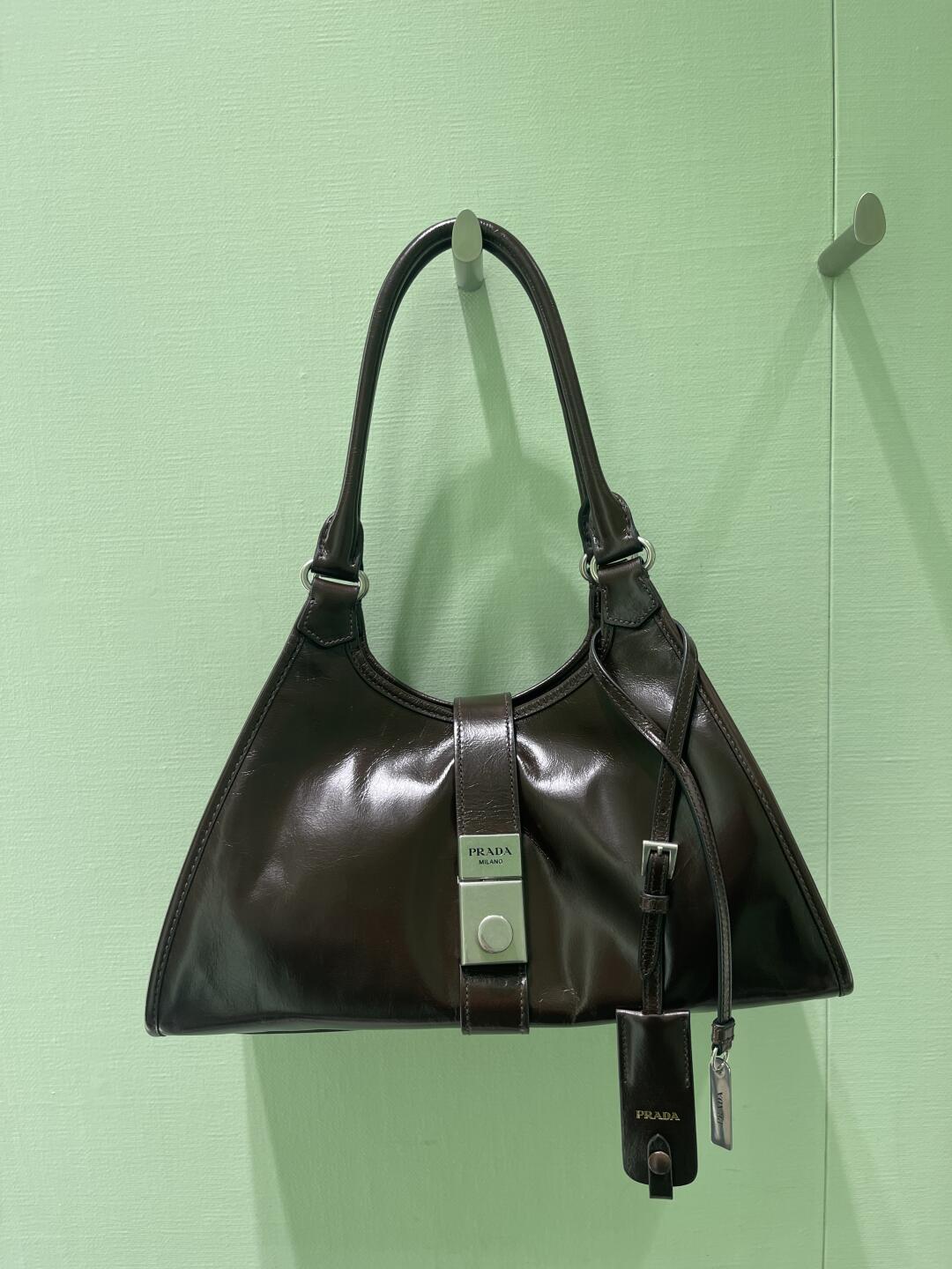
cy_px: 634
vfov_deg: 69.4
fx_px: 917
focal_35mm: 25
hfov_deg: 54.9
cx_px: 476
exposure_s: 1/100
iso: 50
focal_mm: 5.1
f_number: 1.6
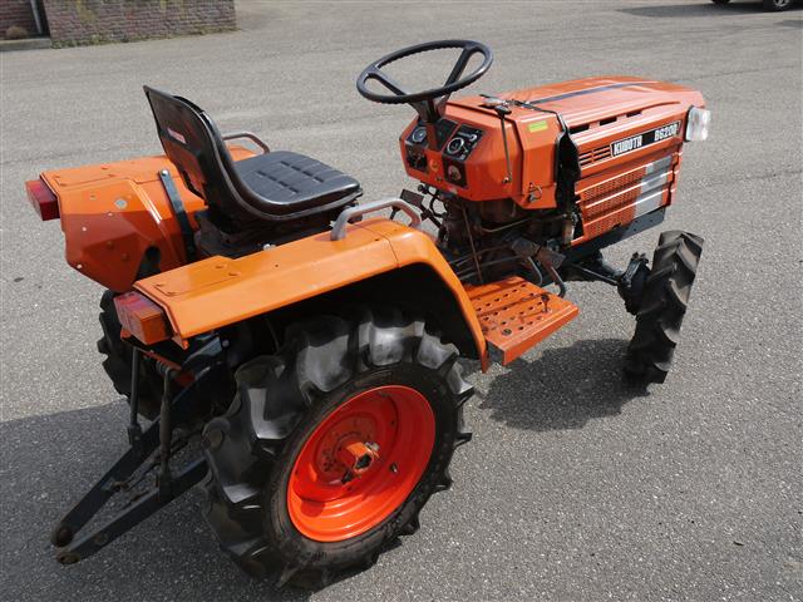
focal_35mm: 30
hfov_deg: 60.0
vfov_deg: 46.8
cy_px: 301
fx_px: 696
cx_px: 402
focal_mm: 15
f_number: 7.1
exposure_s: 1/500
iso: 100
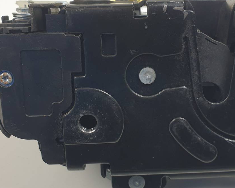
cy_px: 82
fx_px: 306
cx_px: 143
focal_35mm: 44
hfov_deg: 41.8
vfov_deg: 34.1
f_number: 2.4
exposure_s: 1/112
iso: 50
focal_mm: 4.3
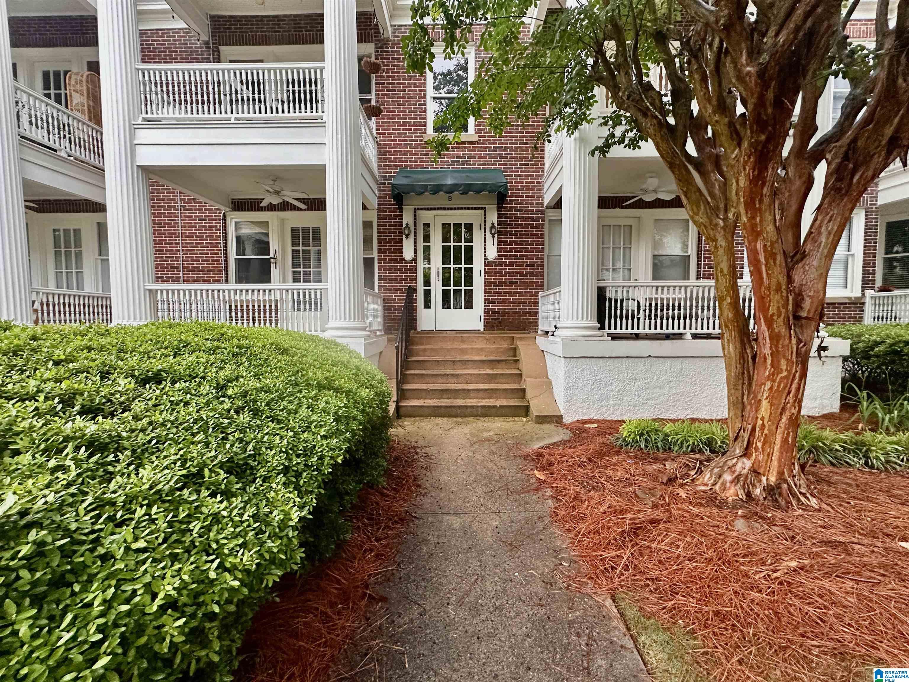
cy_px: 341
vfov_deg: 85.7
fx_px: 368
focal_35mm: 14
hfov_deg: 102.1
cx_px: 454
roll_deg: +0.2
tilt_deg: -2.5
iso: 320
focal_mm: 2.22
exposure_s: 1/90
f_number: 2.2
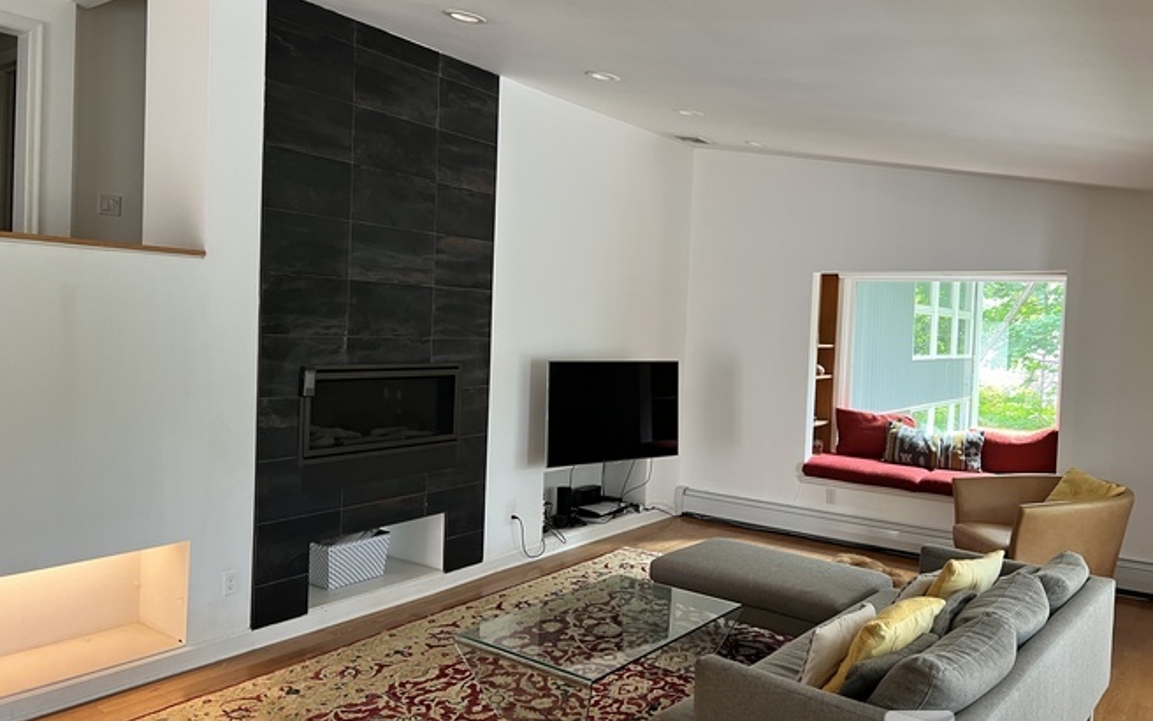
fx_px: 880
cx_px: 583
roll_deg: -2.4
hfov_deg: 66.5
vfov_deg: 44.5
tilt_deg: -1.5
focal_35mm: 28
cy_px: 341
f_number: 1.5
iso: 125
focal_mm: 5.7
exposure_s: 1/60
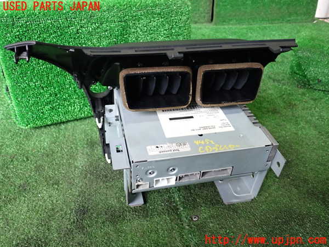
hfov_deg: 60.0
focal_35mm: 30
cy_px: 124
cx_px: 164
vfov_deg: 46.8
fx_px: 285
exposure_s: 1/30
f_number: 2.3
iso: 400
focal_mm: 5.4
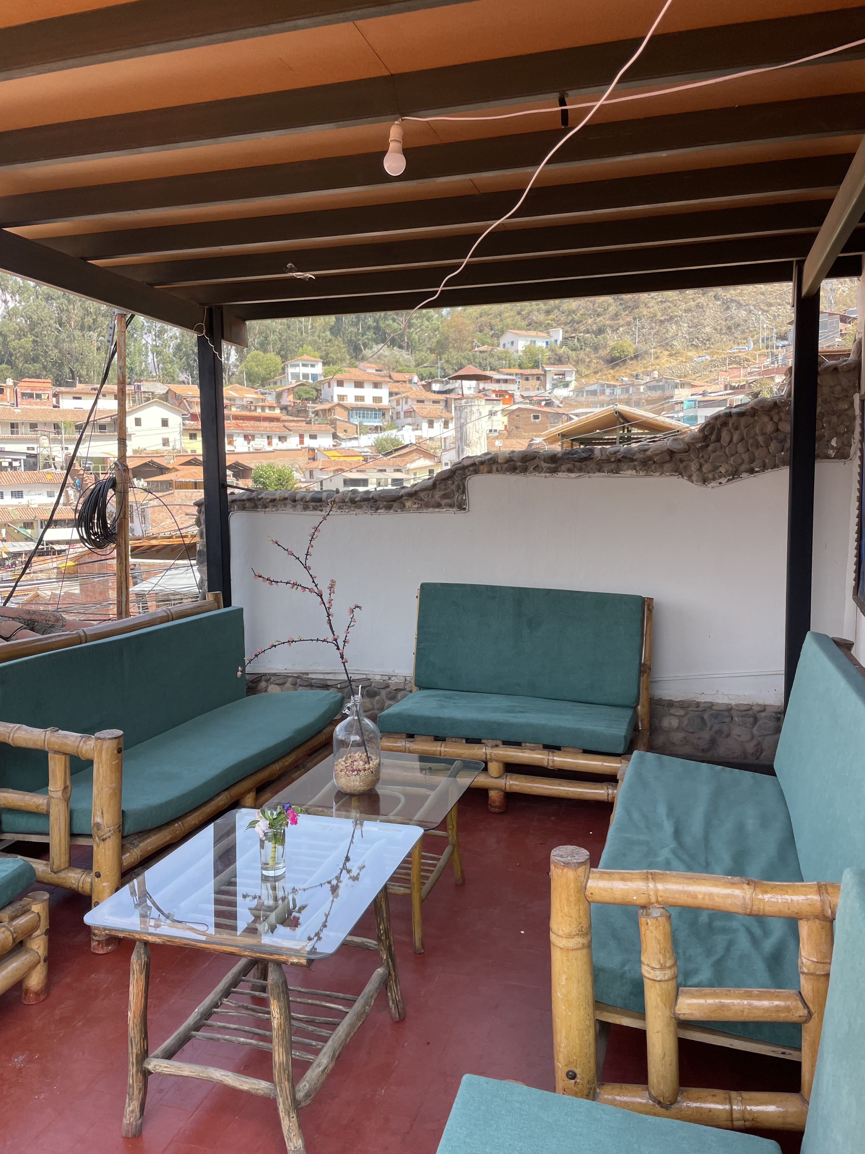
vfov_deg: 67.3
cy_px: 577
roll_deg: -0.4
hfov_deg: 53.1
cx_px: 432
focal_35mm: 26
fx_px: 866
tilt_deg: -4.6
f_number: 1.6
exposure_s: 1/567
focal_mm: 4.2
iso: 32
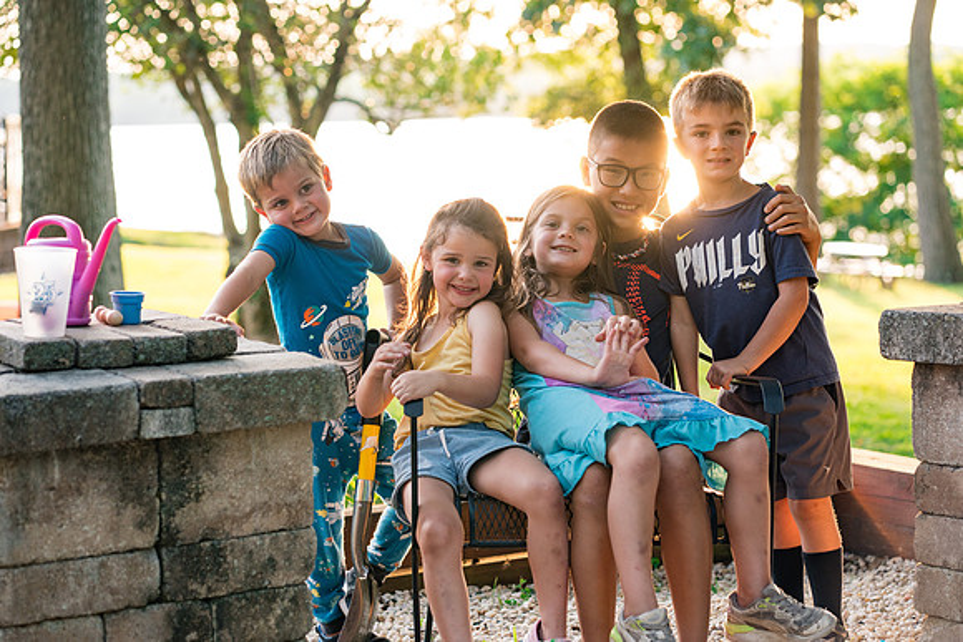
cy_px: 321
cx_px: 482
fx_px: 2274
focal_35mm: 85
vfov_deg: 16.1
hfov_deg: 23.9
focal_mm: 85
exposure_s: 1/250
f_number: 3.5
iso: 1000
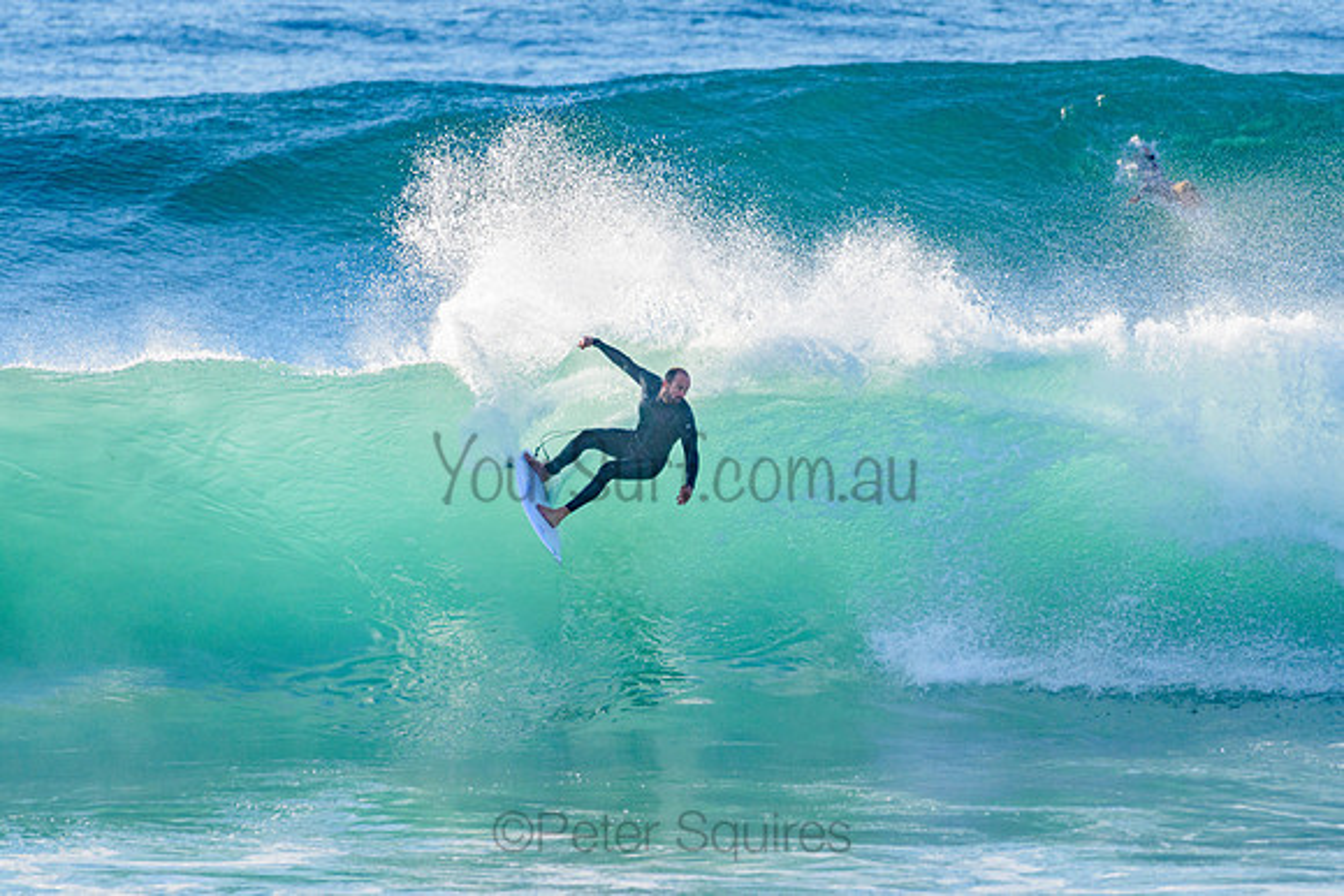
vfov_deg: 2.2
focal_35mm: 613
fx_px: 22898
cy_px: 448
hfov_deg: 3.4
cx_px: 672
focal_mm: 500
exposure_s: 1/2000
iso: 280
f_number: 5.6
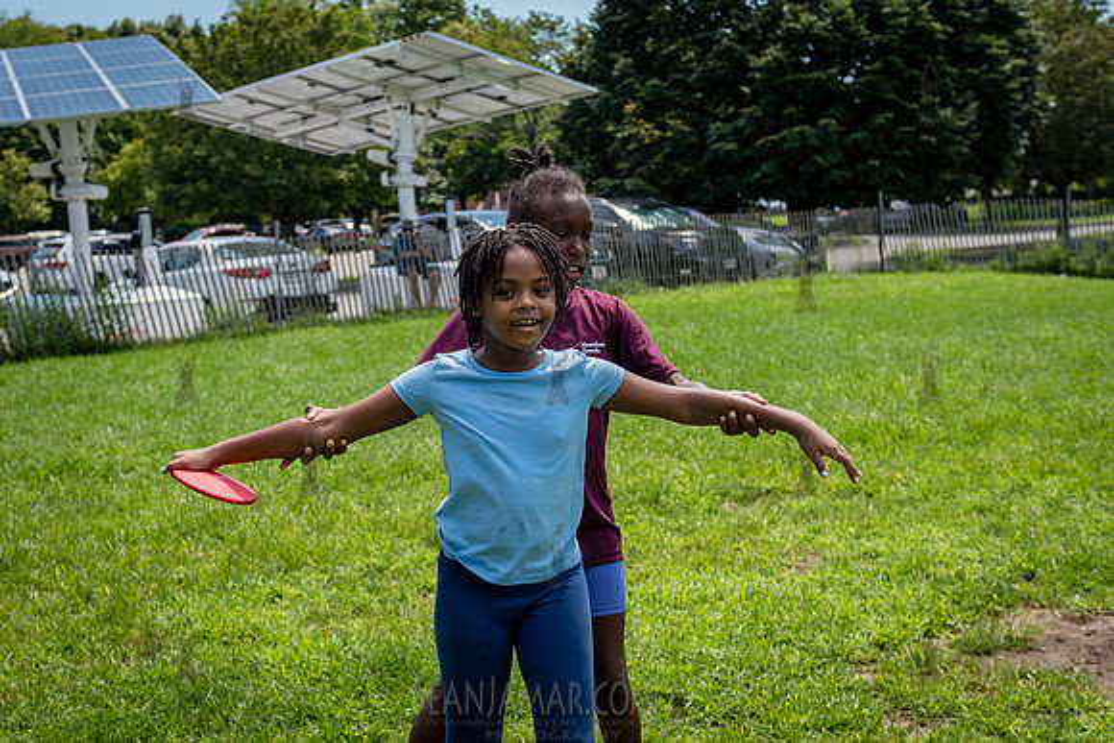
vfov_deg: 26.2
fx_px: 1593
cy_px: 418
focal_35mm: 51
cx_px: 435
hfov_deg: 38.4
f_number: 3.5
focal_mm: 36
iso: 200
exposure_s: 1/1000
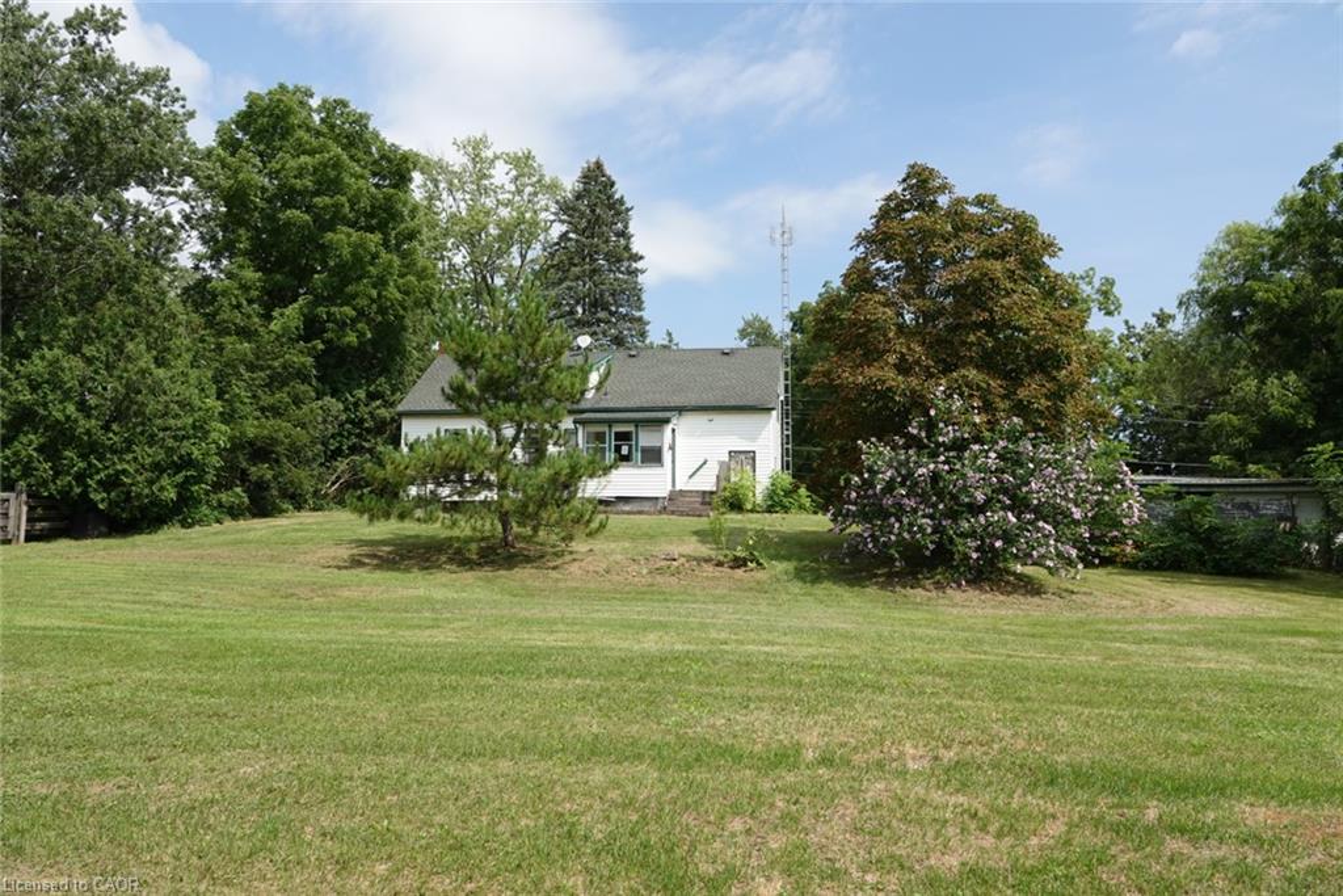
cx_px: 672
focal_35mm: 25
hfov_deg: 71.5
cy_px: 448
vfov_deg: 51.3
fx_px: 933
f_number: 4
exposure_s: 1/800
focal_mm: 9.02
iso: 100
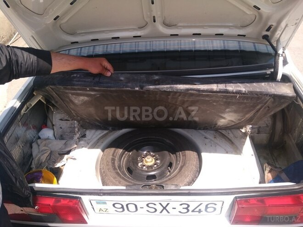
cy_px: 114
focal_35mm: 21
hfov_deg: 79.0
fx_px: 184
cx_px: 152
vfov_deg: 63.4
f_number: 2
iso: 100
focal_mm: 3.57
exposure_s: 1/573
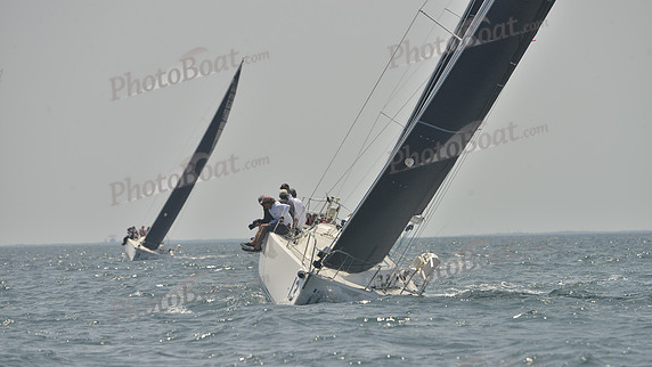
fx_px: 4409
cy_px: 219
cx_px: 329
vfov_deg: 4.8
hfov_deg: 8.5
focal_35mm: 255
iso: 280
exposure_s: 1/1250
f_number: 8
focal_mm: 240
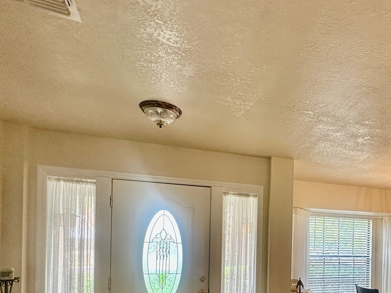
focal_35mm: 27
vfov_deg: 47.7
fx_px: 305
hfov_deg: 61.2
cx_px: 300
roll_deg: -1.8
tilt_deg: -0.3
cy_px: 246
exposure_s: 1/120
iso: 160
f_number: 2.2
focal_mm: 2.22
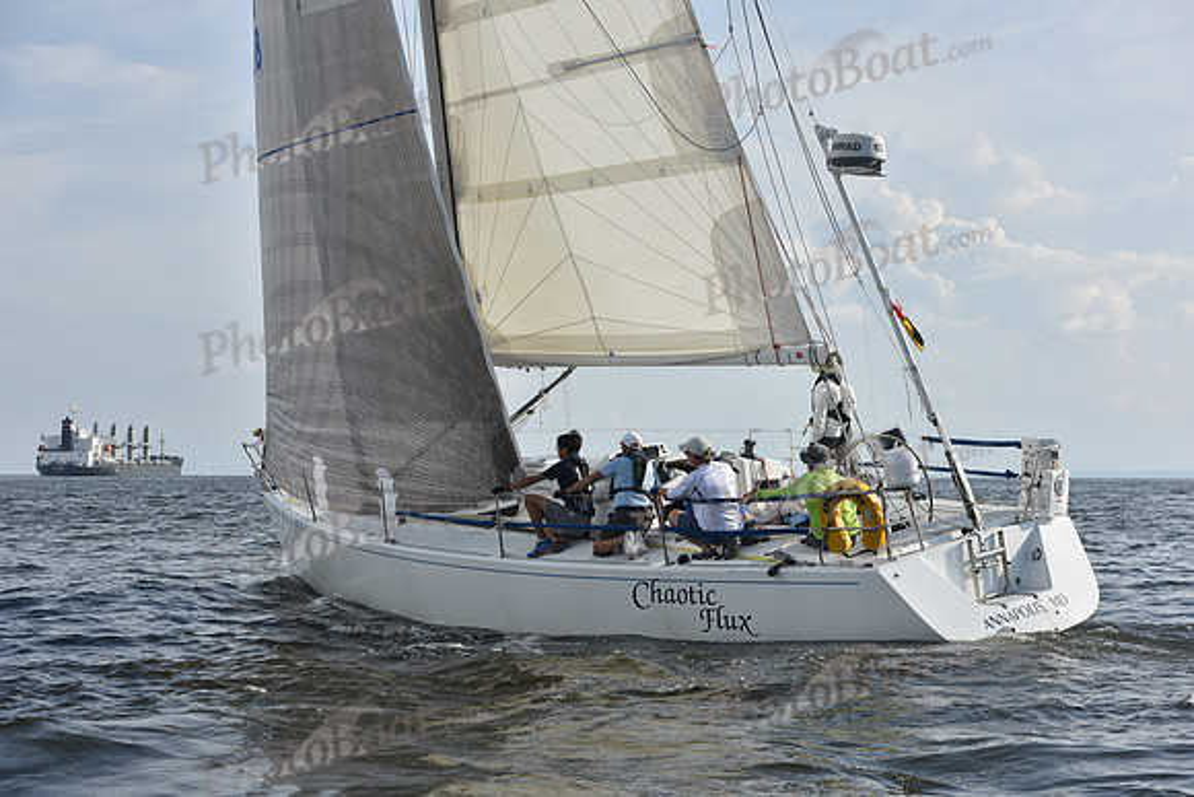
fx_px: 2322
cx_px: 597
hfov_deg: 28.8
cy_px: 398
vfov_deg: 19.5
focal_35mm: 70
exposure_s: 1/1250
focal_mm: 70
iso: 250
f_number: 7.1
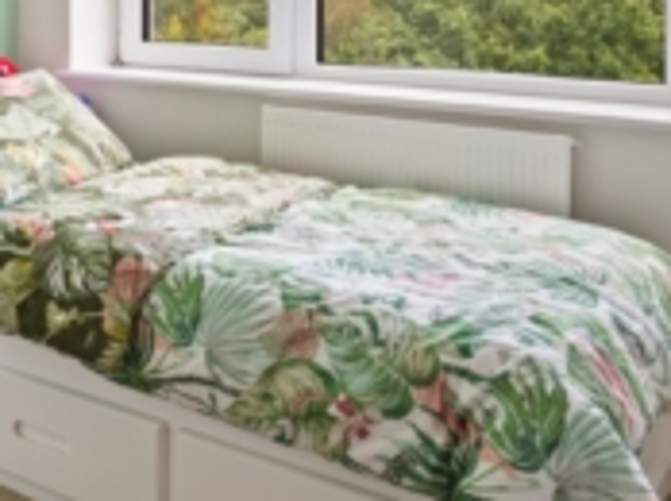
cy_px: -29
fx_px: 1045
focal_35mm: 54
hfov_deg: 33.1
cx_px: 27
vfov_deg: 25.3
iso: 400
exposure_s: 1/5
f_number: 8
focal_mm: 16
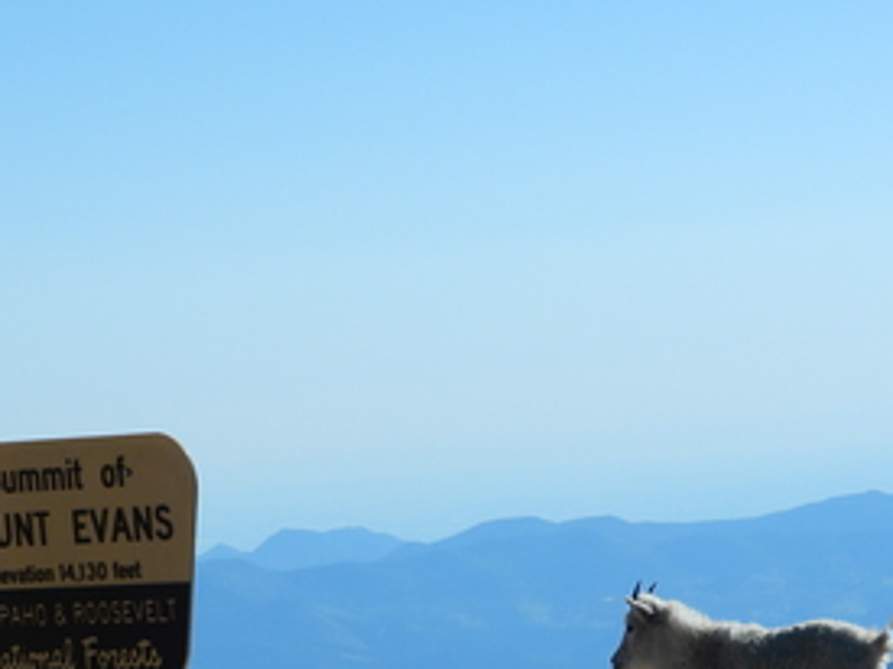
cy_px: 624
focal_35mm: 234
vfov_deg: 6.3
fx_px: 6034
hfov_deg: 8.5
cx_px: 448
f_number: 4
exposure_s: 1/2000
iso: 100
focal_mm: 20.7
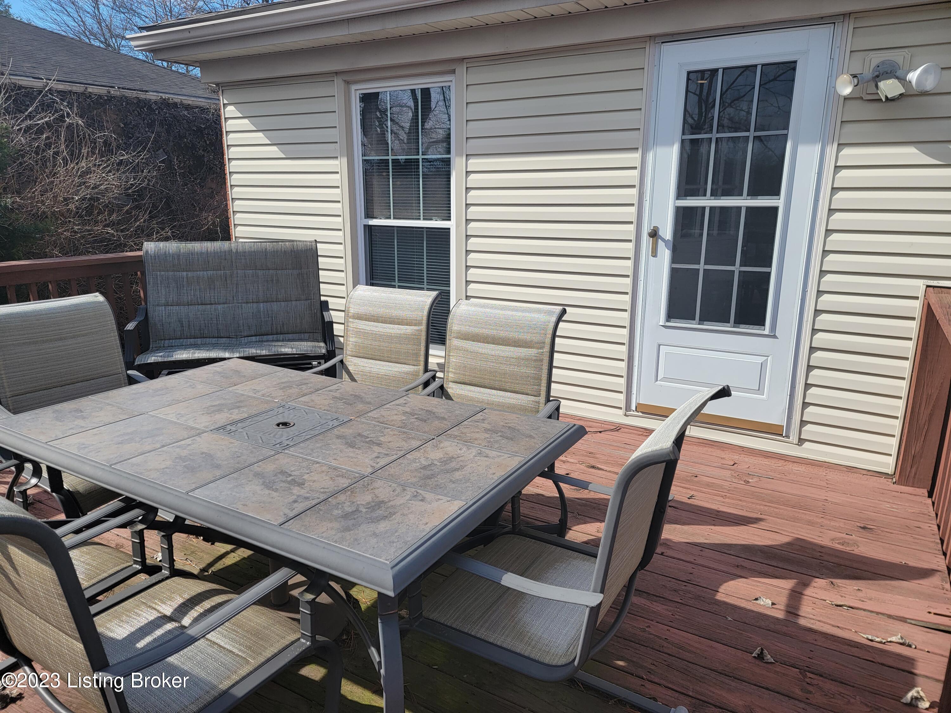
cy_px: 356
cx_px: 476
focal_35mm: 24
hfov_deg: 71.6
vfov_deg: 56.8
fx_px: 659
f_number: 1.8
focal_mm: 6.7
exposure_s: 1/682
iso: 16
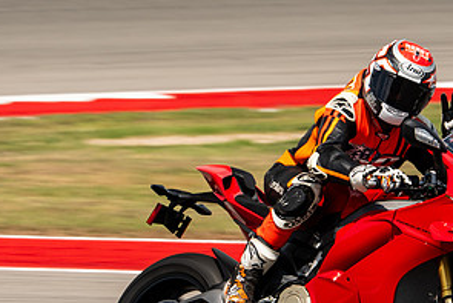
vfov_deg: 2.3
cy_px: 199
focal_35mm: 590
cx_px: 203
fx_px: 7427
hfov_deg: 3.5
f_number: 9
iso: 160
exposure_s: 1/250
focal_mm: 200
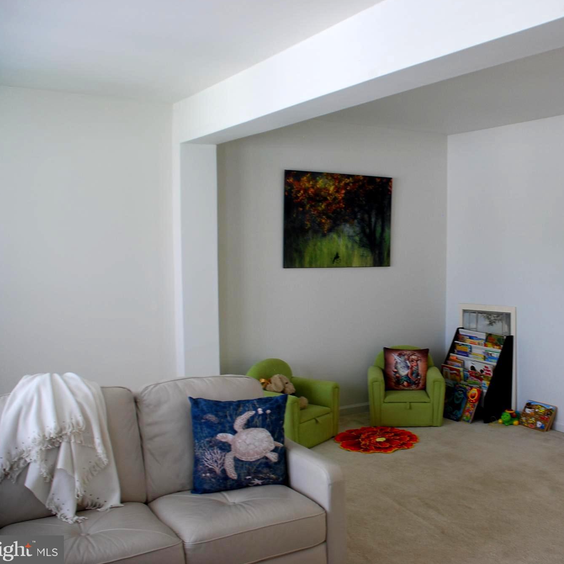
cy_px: 277
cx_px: 401
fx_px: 719
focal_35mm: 39
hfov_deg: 41.9
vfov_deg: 42.8
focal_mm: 20
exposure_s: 1/40
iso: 200
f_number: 3.8
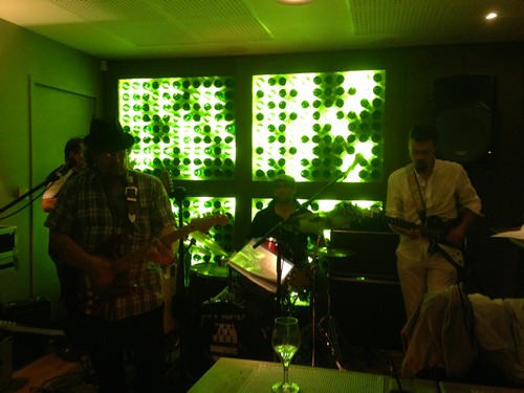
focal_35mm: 35
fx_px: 530
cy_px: 196
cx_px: 262
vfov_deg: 40.7
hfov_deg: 52.6
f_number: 2.4
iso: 320
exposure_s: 1/20
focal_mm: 4.28
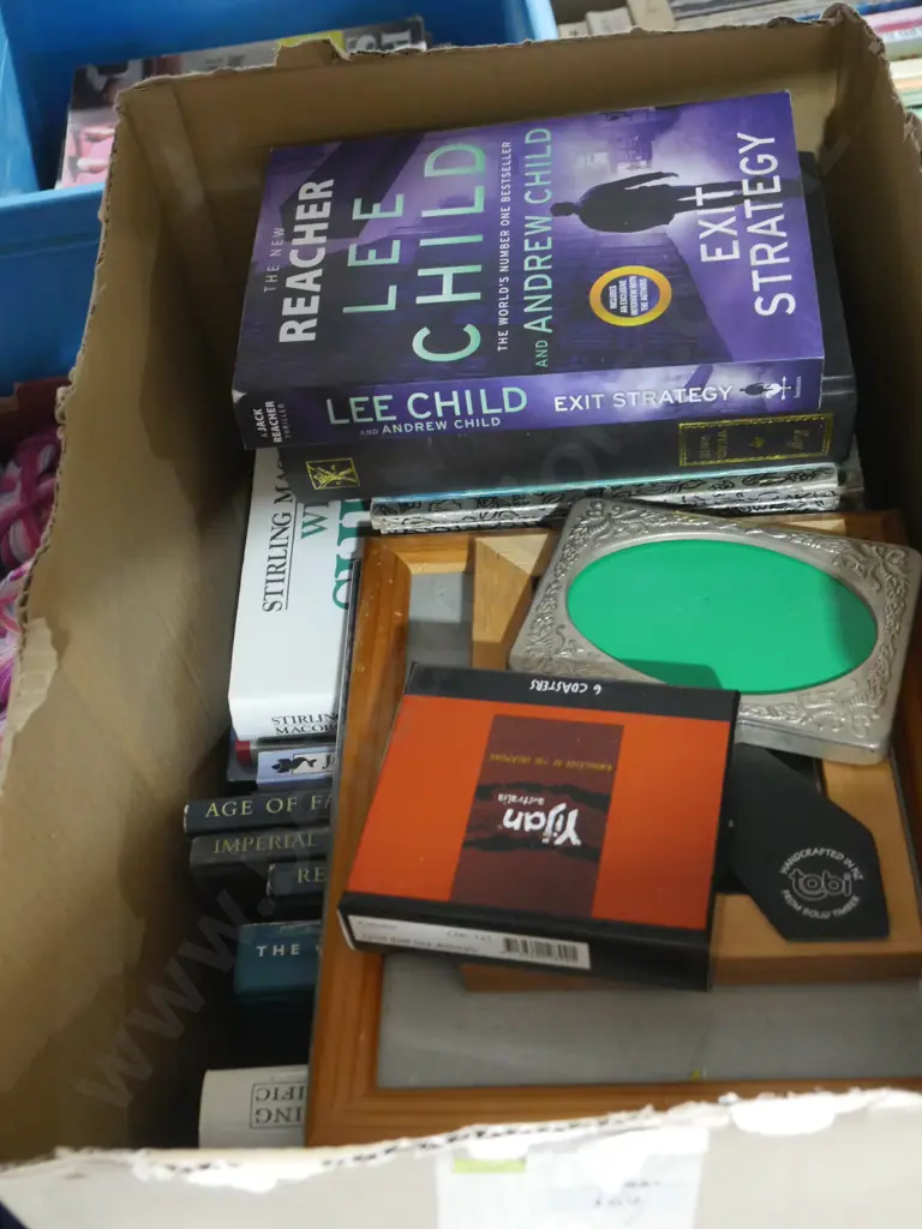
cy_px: 614
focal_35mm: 46
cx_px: 461
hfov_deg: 31.5
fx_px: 1634
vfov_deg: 41.2
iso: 3200
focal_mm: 23
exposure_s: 1/40
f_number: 5.1
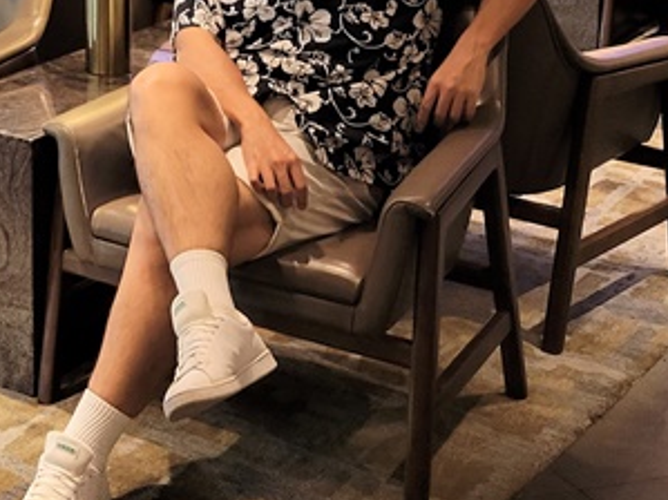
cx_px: -161
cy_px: -217
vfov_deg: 15.8
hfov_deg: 20.8
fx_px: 1678
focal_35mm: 87
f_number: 1.8
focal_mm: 5.4
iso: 400
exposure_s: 1/50
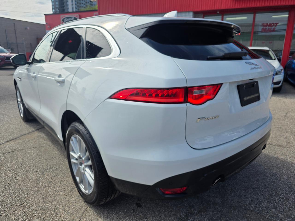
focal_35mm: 23
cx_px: 148
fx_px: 196
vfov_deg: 58.9
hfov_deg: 73.9
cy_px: 110
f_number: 1.7
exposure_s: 1/6150
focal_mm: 6.3
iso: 80
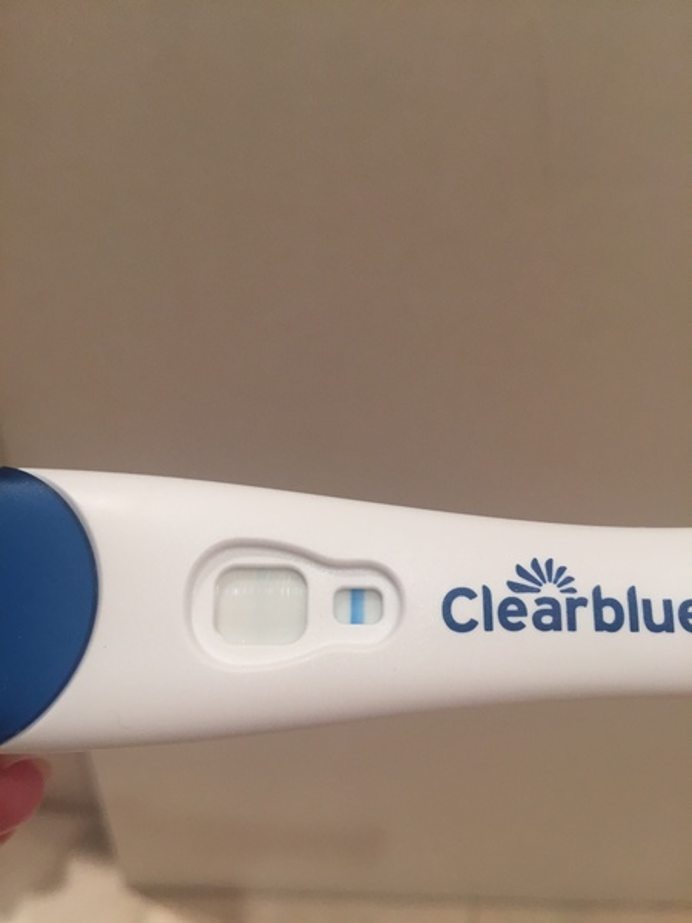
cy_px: 462
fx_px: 773
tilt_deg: -44.9
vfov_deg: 61.7
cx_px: 346
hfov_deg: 48.2
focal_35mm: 29
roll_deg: -8.6
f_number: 2.2
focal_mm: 4.15
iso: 50
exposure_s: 1/33
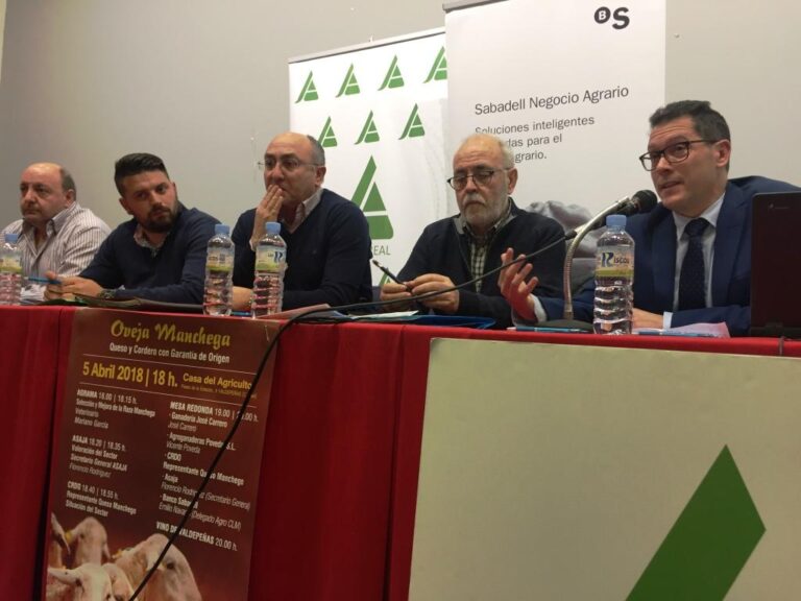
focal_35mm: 29
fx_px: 671
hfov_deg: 61.7
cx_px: 400
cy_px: 300
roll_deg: -3.2
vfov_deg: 48.2
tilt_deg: +2.3
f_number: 2.2
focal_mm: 4.15
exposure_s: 1/33
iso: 80
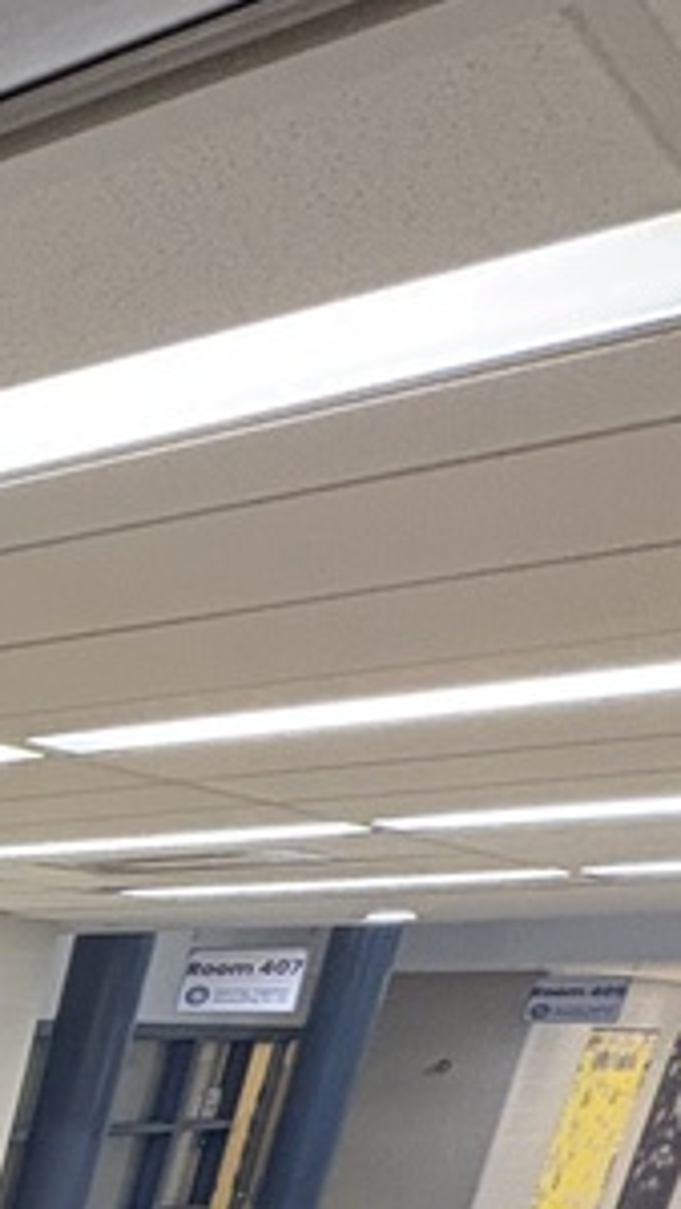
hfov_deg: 11.9
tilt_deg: -16.7
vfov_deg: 31.6
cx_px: -1306
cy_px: 1535
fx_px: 1667
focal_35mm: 52
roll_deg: -0.5
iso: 250
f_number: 2.2
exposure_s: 1/60
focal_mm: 2.22
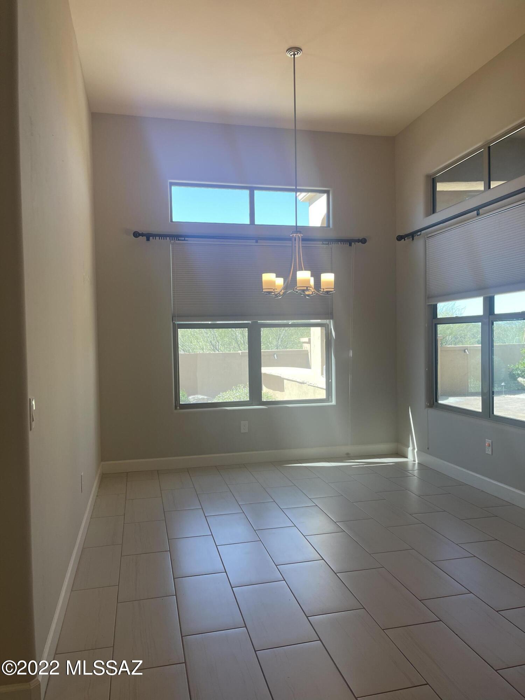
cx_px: 262
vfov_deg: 67.3
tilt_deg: -1.6
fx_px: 526
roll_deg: +0.9
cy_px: 350
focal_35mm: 26
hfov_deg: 53.1
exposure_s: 1/120
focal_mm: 5.1
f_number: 1.6
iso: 40
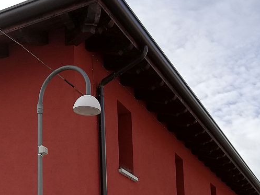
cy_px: 247
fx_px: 503
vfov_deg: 20.3
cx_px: 56
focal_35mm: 67
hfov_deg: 28.4
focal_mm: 3.81
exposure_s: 1/1214
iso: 50
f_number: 2.2
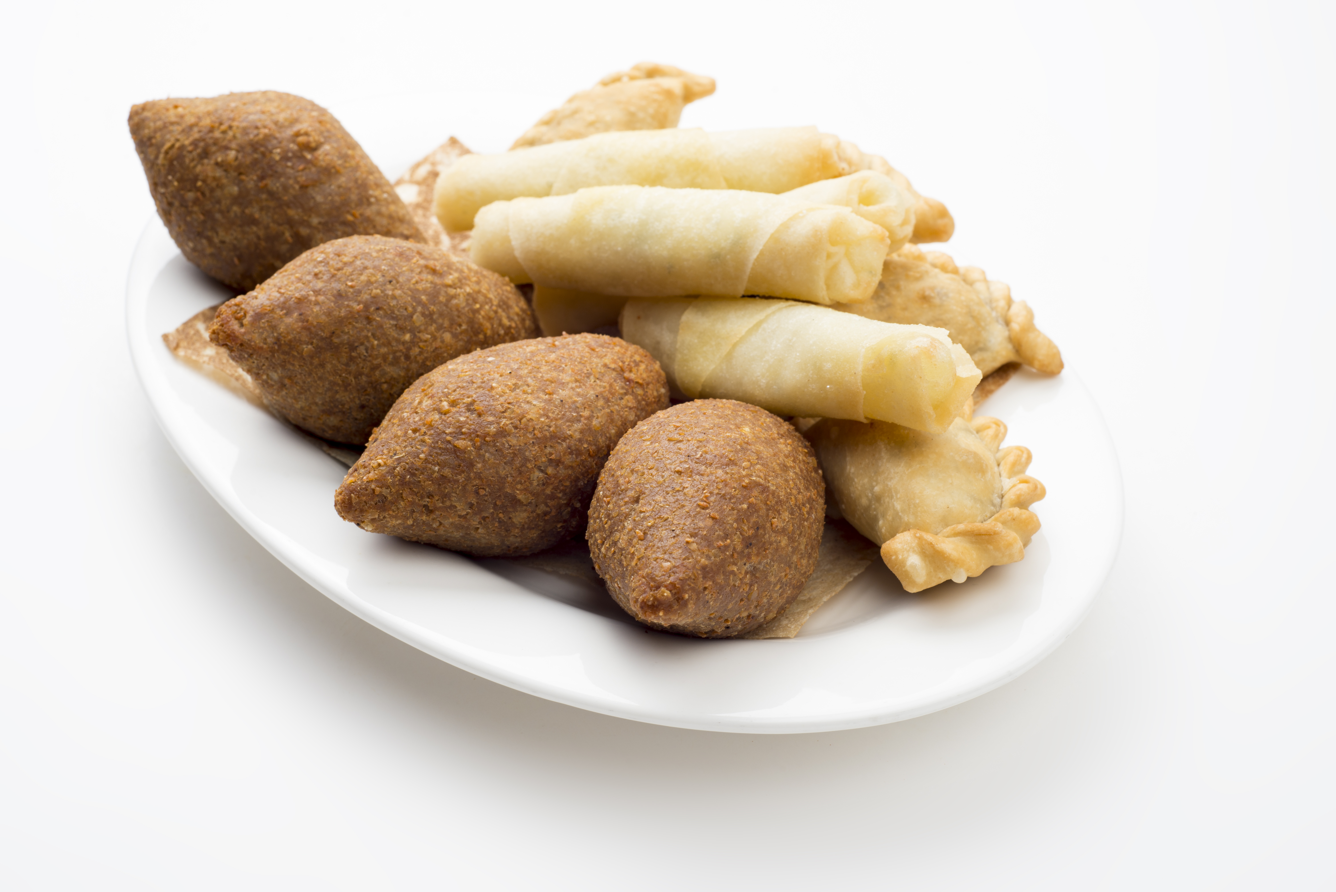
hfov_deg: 39.6
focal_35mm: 50
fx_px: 1856
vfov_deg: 27.0
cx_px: 668
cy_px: 446
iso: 125
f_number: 11
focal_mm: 50
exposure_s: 1/80
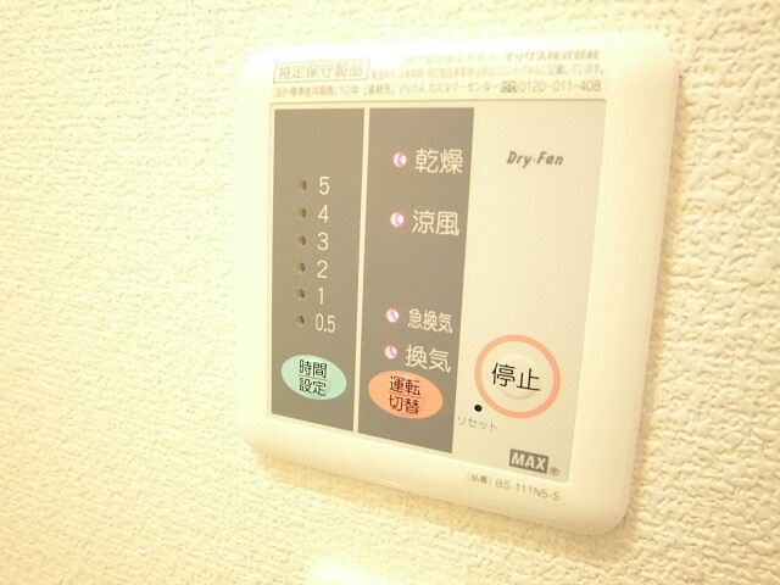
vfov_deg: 53.1
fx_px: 586
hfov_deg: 67.3
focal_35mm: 26
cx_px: 390
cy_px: 292
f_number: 2.8
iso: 800
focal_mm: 4.7
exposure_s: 1/25
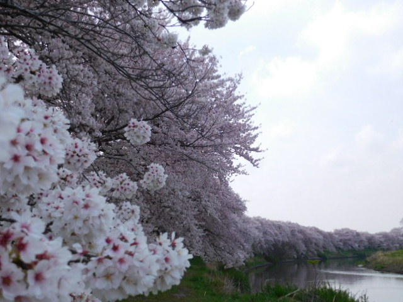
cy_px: 151
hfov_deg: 42.1
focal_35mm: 45
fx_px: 524
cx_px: 202
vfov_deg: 32.2
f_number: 4
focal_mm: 8
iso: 125
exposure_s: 1/800
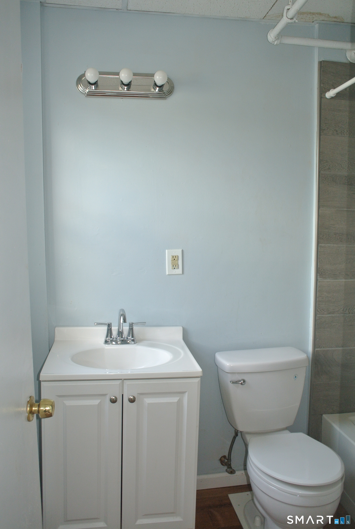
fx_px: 397
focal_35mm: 27
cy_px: 264
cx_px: 178
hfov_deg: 48.1
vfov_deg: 67.3
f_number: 2.8
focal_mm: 10
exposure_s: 1/60
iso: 220
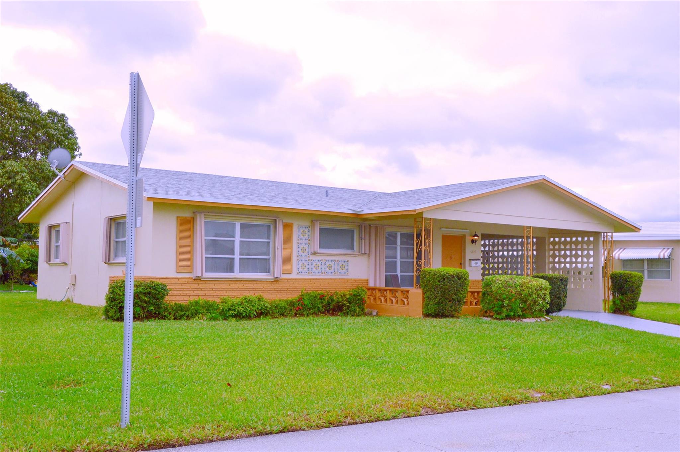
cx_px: 340
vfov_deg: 34.1
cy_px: 226
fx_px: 736
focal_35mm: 39
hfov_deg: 49.6
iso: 250
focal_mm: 26
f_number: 11
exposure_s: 1/500
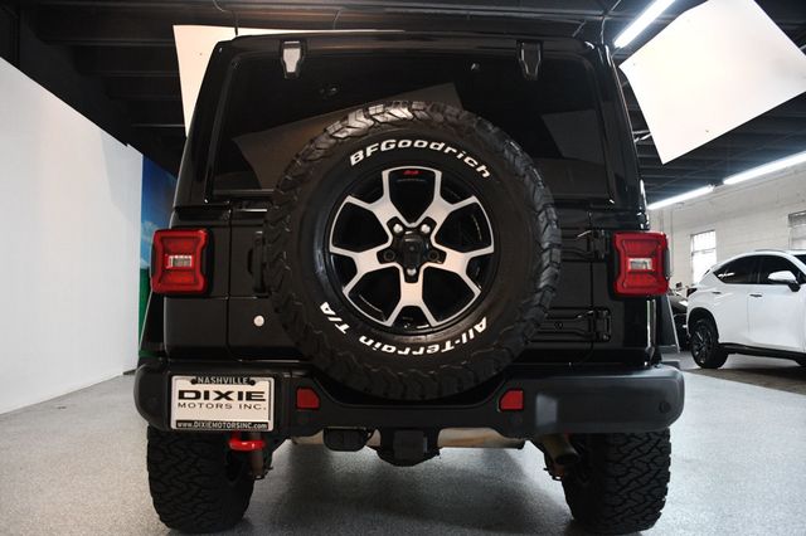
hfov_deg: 62.0
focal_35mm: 30
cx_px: 403
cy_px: 268
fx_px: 671
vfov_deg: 43.6
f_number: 3.5
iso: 1600
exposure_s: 1/125
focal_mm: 20
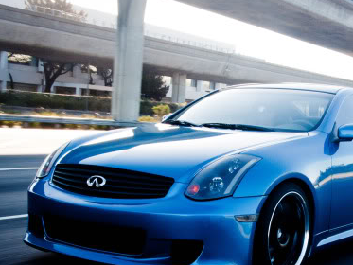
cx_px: 271
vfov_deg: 23.7
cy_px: 166
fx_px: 631
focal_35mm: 62
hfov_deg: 30.7
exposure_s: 1/100
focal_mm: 25
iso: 640
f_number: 20
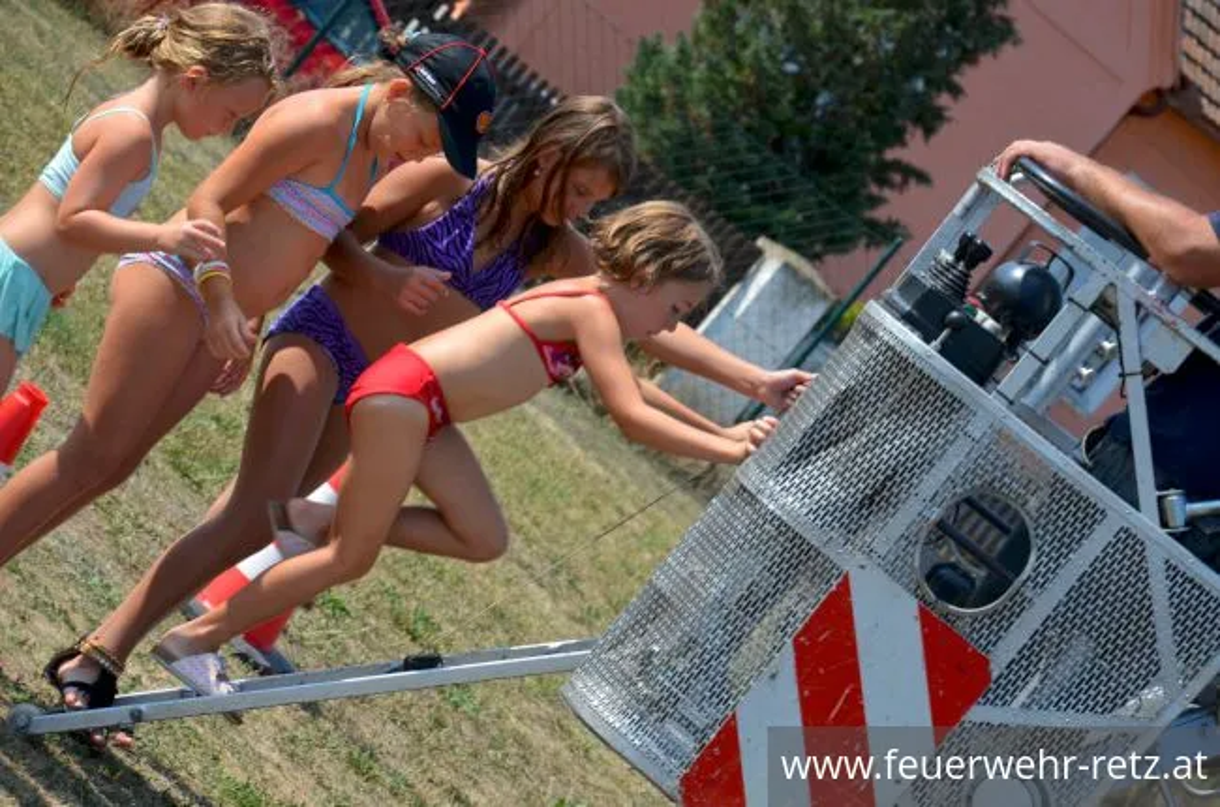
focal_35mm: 158
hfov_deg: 13.1
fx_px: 5324
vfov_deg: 8.7
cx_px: 610
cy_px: 404
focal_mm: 105
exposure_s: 1/250
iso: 110
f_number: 8
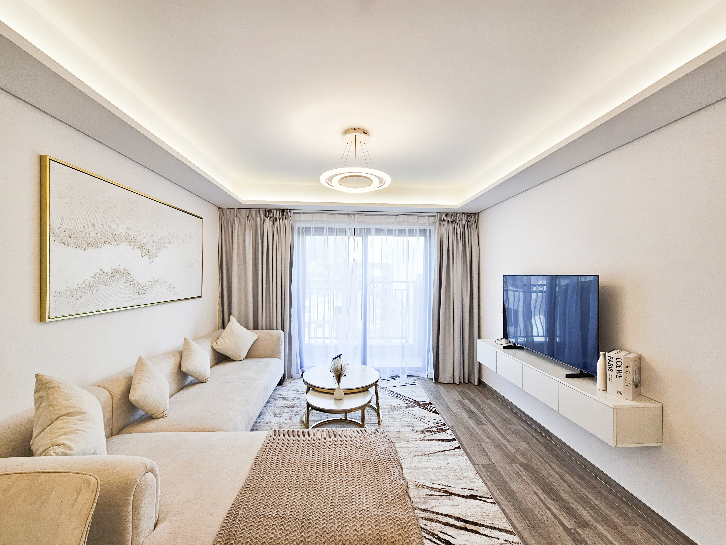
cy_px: 272
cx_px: 363
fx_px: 273
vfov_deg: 89.9
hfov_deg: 106.2
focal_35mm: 13
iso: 50
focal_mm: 2.2
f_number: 2.2
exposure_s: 1/104
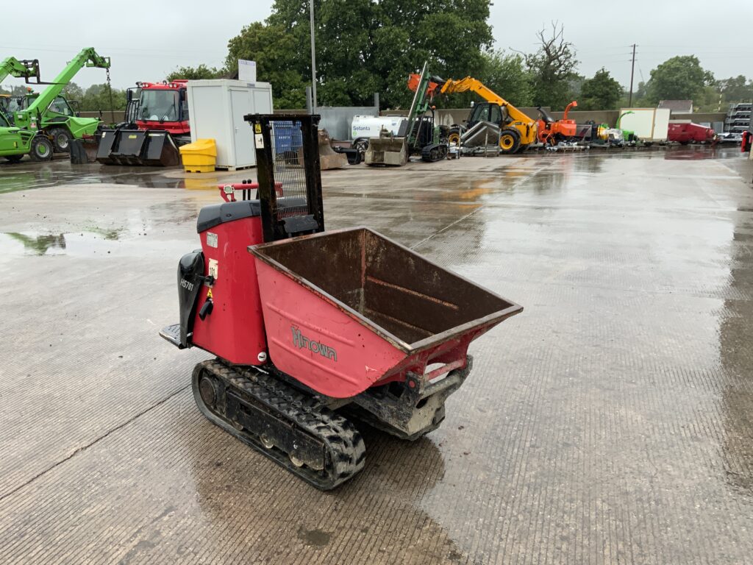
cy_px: 282
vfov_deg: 48.2
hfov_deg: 61.7
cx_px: 376
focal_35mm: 29
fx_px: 631
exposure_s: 1/147
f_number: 1.8
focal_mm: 3
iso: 16
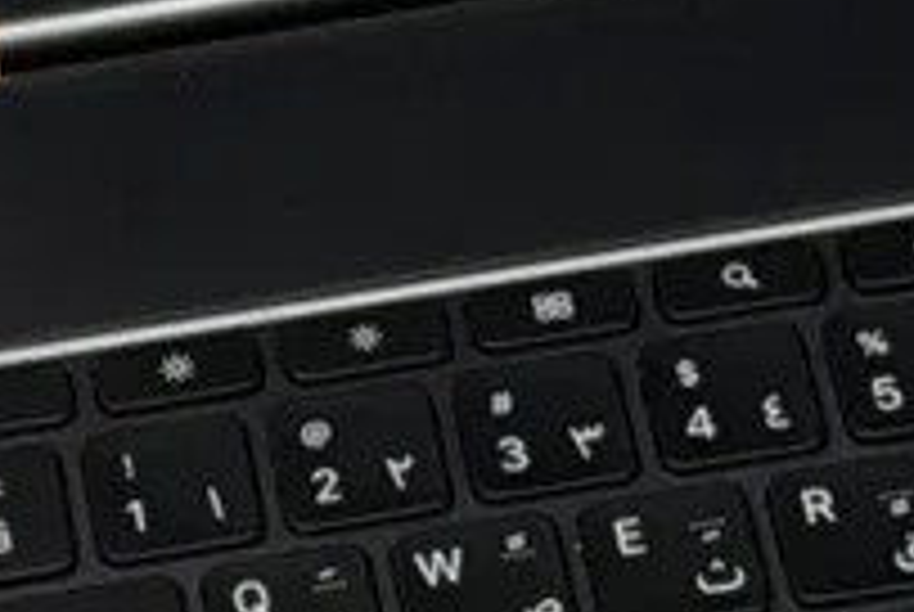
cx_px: -113
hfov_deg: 6.1
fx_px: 8518
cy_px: -709
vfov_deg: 4.1
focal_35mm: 335
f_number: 1.78
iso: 125
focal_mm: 6.76
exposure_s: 1/50
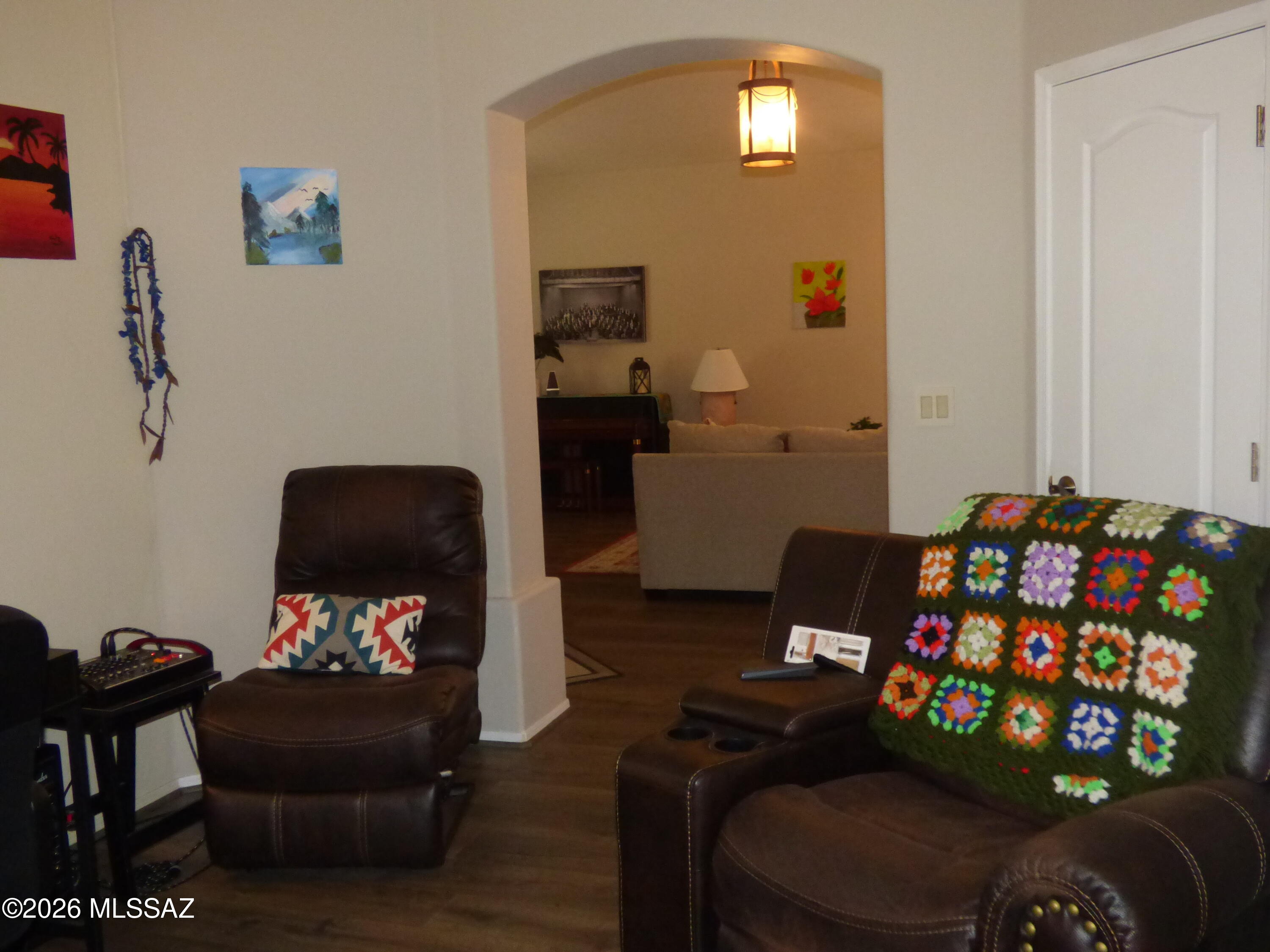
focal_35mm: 33
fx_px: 1211
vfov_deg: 42.9
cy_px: 476
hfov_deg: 55.4
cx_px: 635
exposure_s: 1/60
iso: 800
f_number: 3.4
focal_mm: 5.78
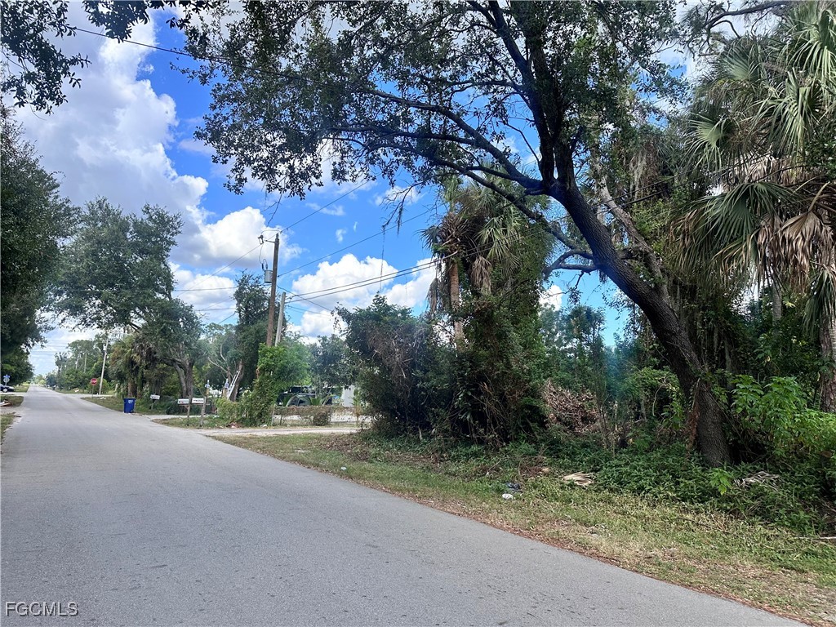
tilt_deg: +7.7
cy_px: 314
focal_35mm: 24
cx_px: 418
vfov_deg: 56.8
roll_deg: -2.2
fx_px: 580
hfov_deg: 71.6
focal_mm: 6.86
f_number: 1.78
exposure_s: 1/2203
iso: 80
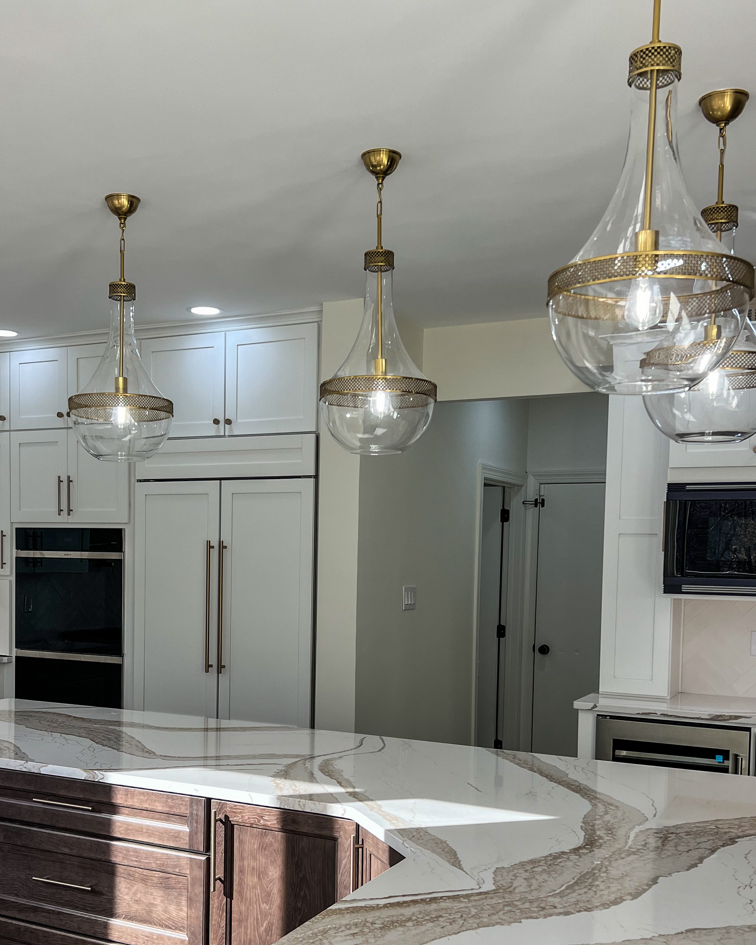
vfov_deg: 47.4
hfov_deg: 38.9
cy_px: 602
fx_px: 1063
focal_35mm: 38
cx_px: 290
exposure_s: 1/563
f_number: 1.5
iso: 50
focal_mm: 5.7
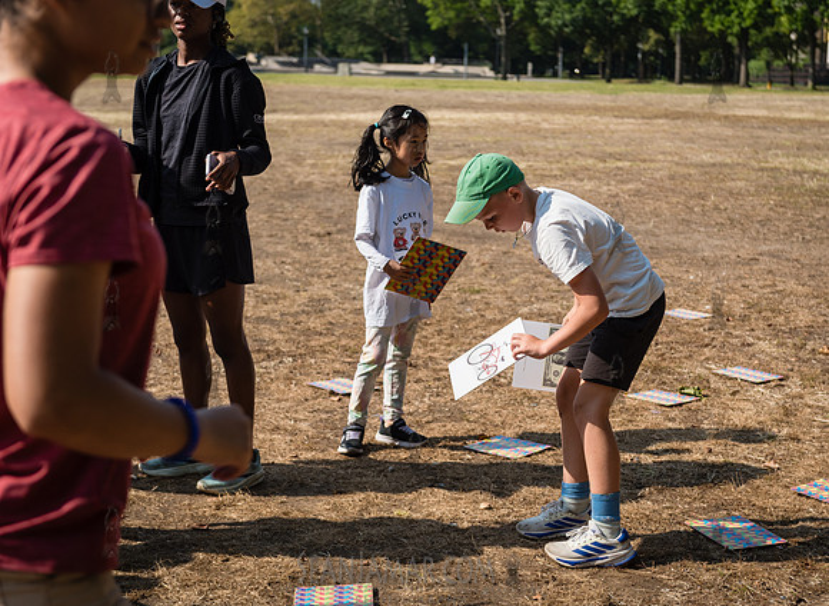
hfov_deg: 28.4
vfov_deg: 21.0
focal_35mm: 69
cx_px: 474
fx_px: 1633
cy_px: 308
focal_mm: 62
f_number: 3.5
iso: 400
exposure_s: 1/3200
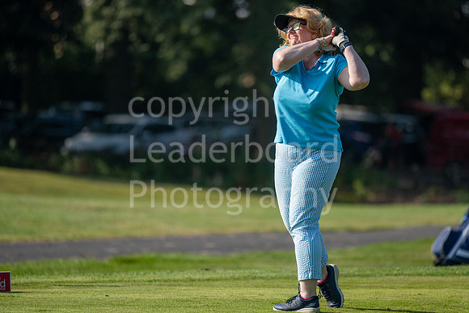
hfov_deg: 6.4
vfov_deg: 4.3
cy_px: 150
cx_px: 251
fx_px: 4188
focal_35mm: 321
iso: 160
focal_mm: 300
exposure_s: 1/1250
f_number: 4
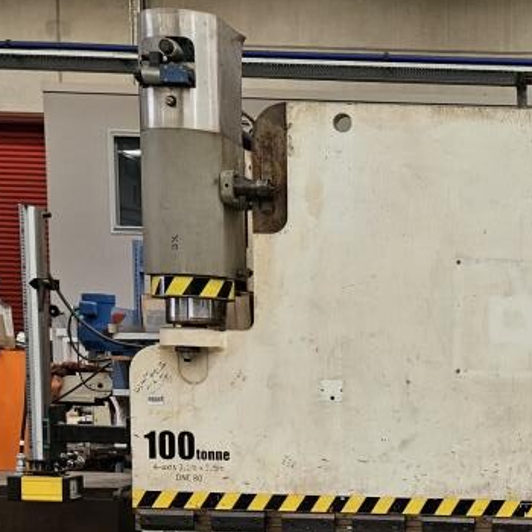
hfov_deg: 25.7
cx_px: 585
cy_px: 486
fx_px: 1078
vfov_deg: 26.7
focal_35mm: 62
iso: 125
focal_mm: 5.4
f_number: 1.8
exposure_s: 1/100
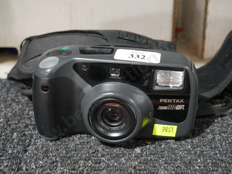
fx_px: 349
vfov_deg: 28.1
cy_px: 87
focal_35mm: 52
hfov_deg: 36.8
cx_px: 116
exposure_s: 1/60
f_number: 5.3
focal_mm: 26
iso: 3200
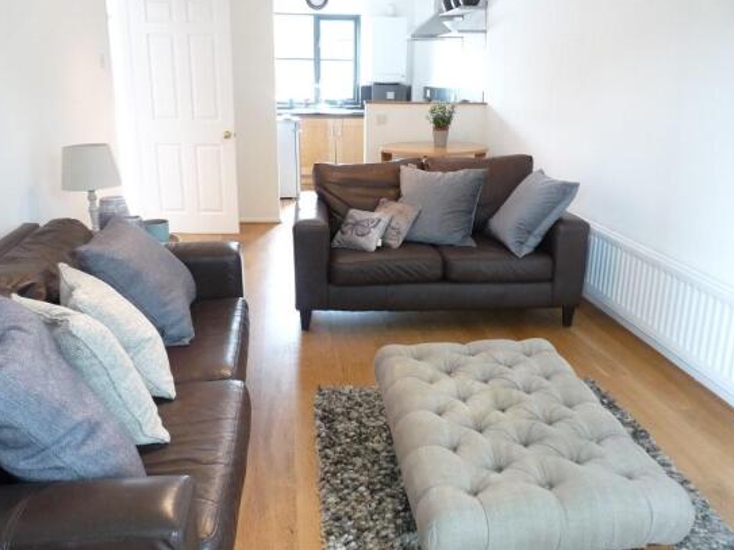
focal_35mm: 29
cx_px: 379
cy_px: 264
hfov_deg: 61.7
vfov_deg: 48.2
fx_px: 615
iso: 400
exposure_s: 1/20
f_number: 2.8
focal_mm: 4.8
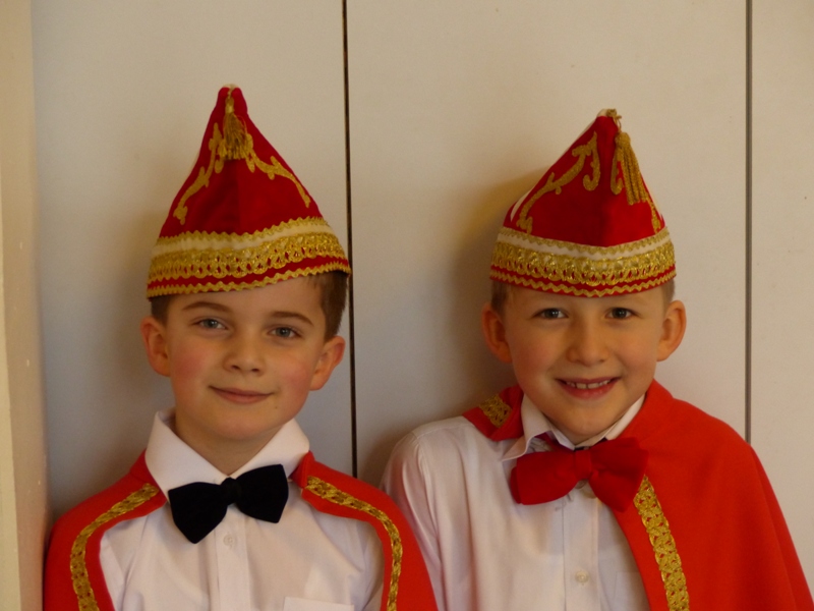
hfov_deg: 17.6
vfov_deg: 13.2
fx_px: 2634
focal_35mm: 112
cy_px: 306
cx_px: 407
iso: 400
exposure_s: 1/40
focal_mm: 20.1
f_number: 2.8
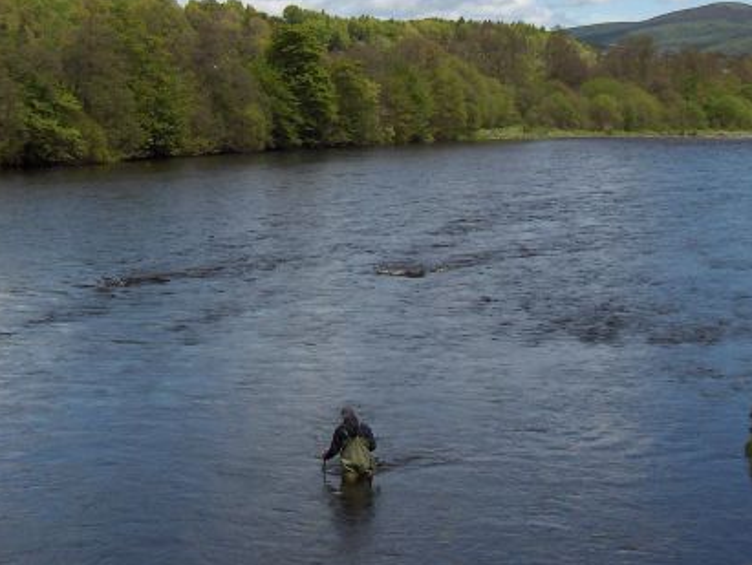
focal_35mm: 76
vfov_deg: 19.2
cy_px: 106
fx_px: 1652
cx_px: 317
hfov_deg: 25.6
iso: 50
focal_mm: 8
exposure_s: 1/690
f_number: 4.8
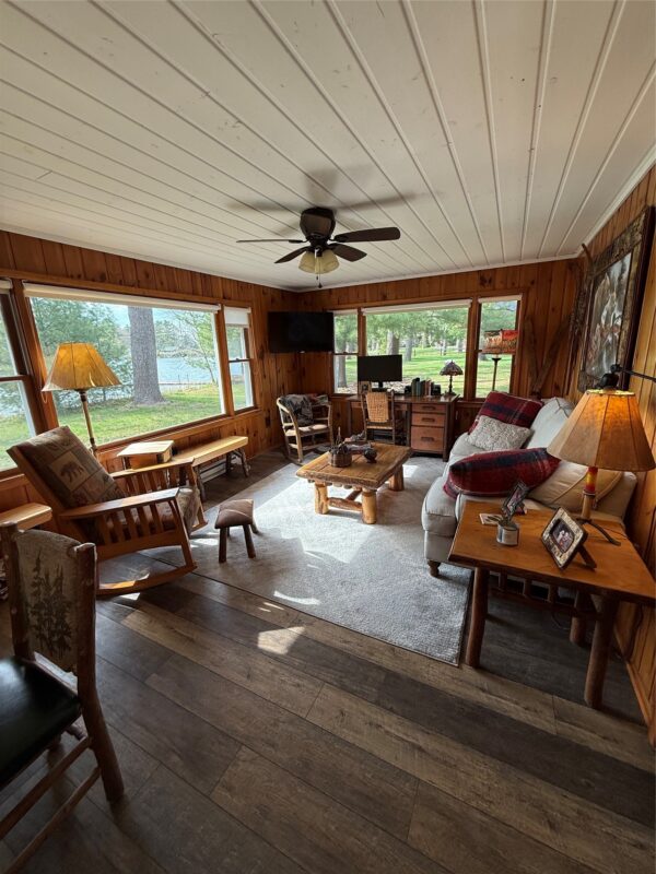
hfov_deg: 85.7
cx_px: 328
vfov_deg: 102.1
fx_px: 354
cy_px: 437
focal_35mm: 14
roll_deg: +2.6
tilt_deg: -13.2
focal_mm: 2.22
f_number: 2.2
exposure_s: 1/170
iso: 64
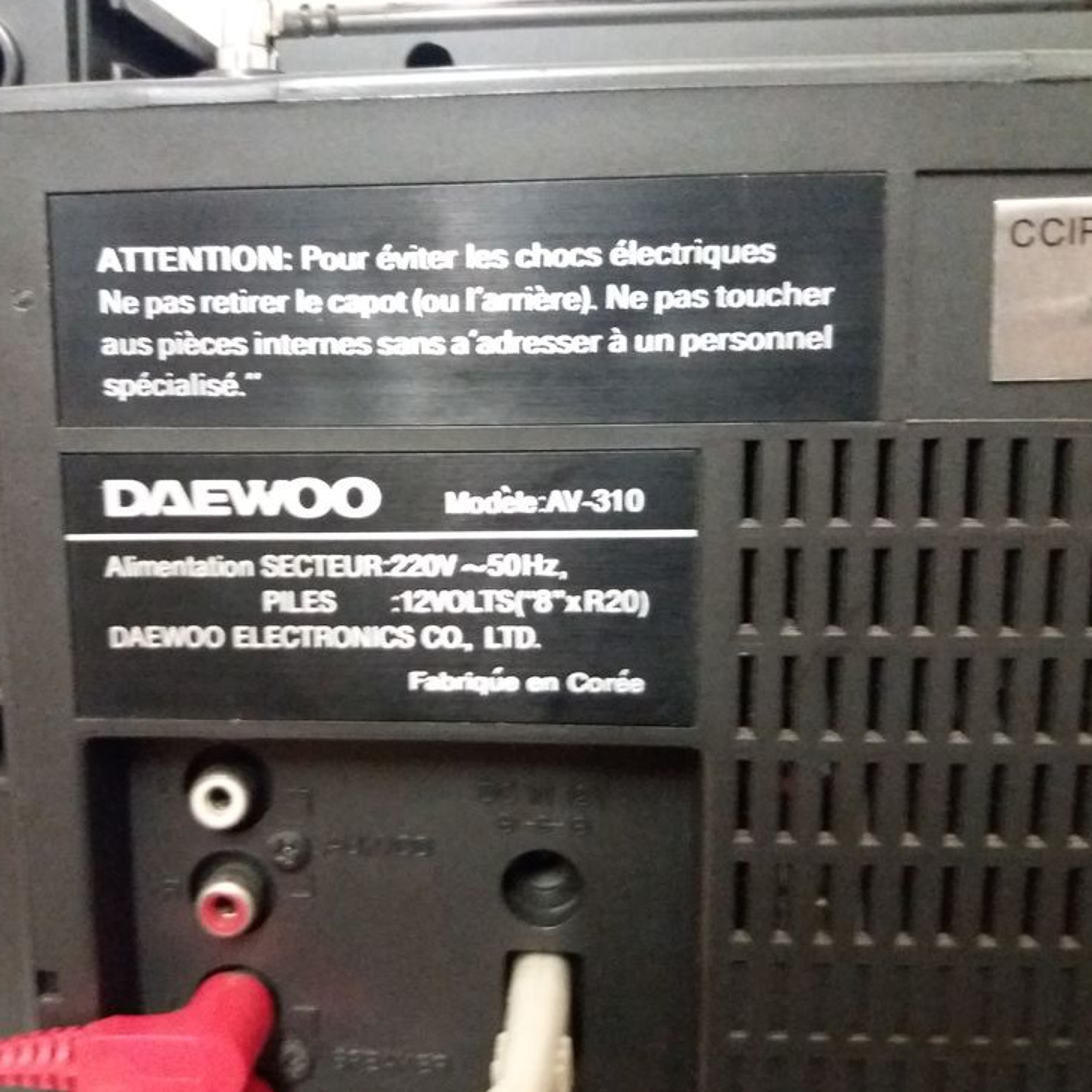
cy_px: 548
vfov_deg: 48.5
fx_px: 1213
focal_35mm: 34
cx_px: 447
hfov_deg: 48.2
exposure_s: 1/17
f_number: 1.9
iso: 1000
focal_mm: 3.7
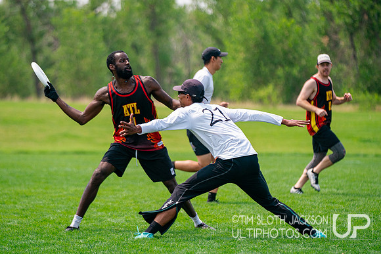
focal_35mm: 211
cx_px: 170
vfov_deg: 6.5
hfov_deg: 9.7
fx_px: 2238
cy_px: 143
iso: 400
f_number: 2.8
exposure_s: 1/6400
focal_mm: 162
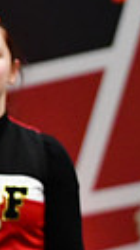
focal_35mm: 1377
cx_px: 486
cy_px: 330
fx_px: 9111
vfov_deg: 1.6
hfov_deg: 0.9
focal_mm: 200
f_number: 3.5
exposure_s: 1/500
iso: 5000
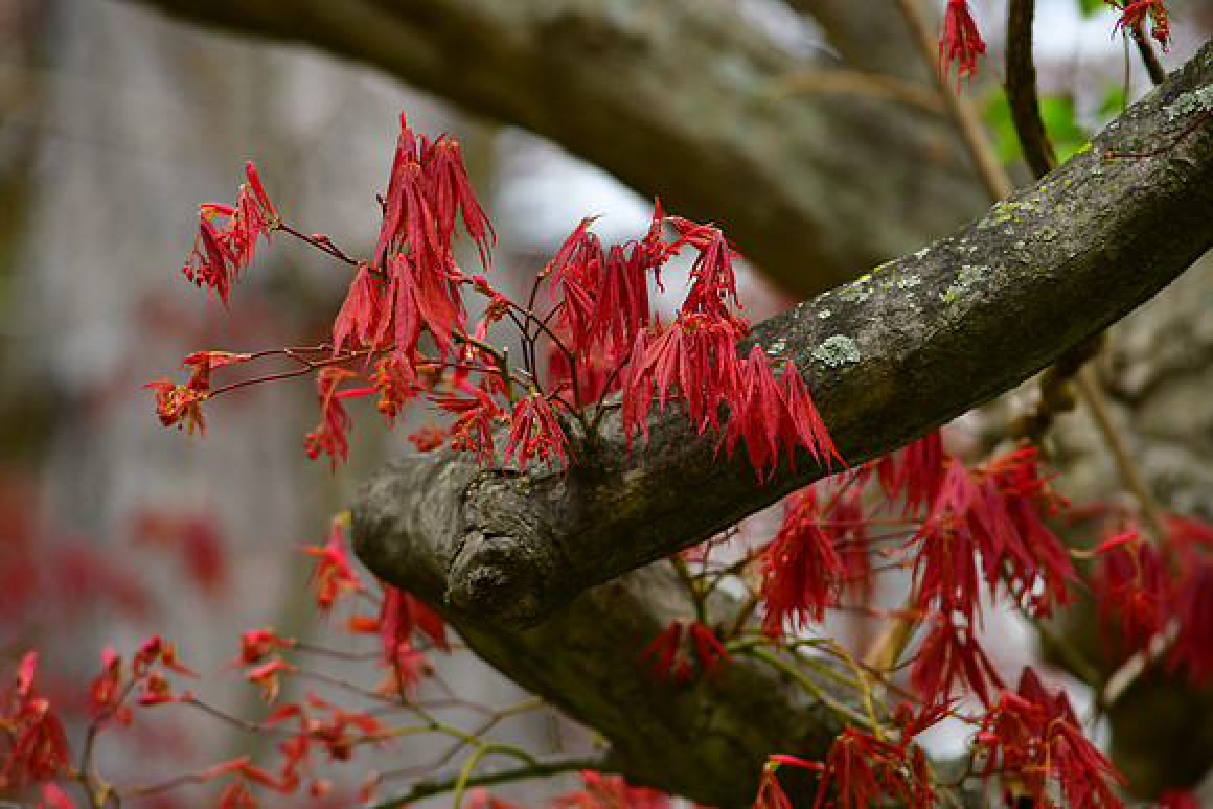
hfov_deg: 6.2
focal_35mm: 330
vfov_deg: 4.2
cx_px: 606
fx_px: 11121
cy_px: 404
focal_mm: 220
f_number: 6.3
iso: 200
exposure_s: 1/320
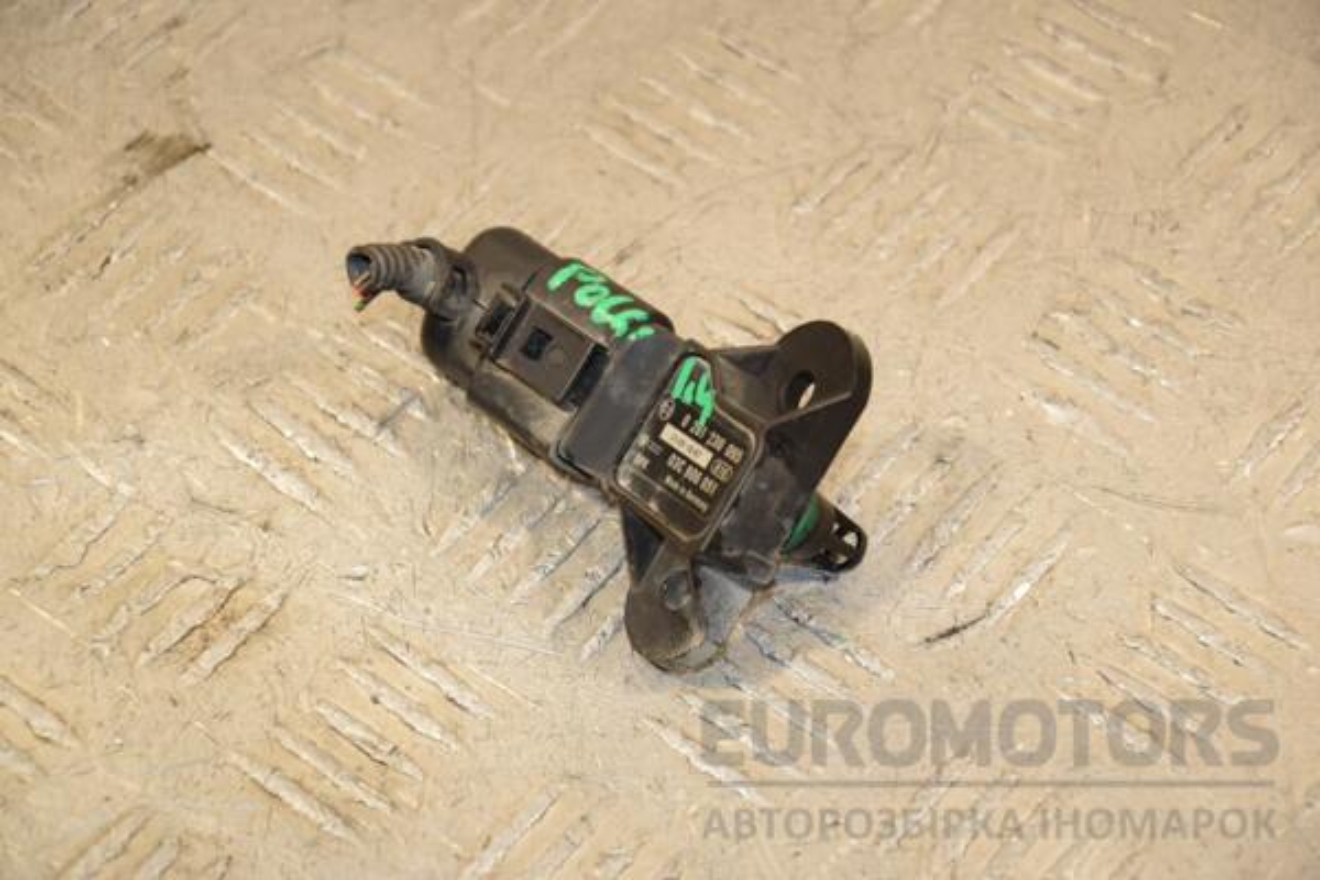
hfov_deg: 15.2
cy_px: 440
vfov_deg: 10.2
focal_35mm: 135
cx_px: 660
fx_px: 4950
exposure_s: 1/200
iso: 800
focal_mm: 90
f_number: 6.3
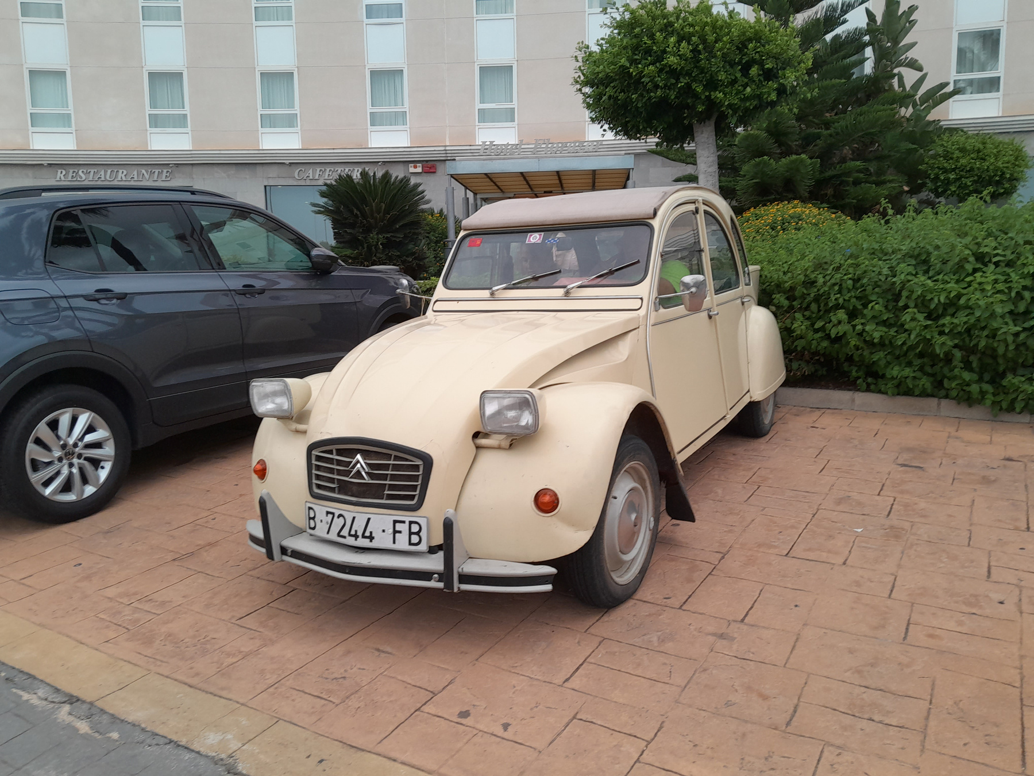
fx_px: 777
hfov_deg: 67.3
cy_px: 388
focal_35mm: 26
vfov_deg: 53.1
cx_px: 517
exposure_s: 1/50
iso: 64
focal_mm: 3.98
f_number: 1.8
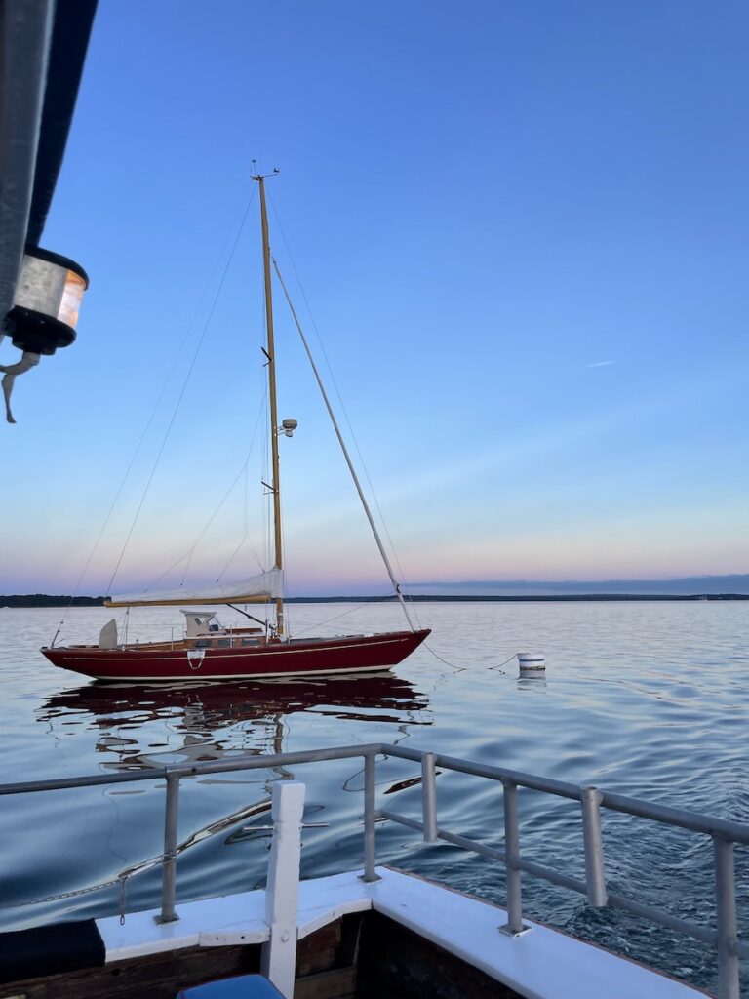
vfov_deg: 67.3
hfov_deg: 53.1
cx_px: 374
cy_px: 500
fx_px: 750
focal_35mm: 26
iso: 32
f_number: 1.6
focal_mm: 4.2
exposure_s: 1/415
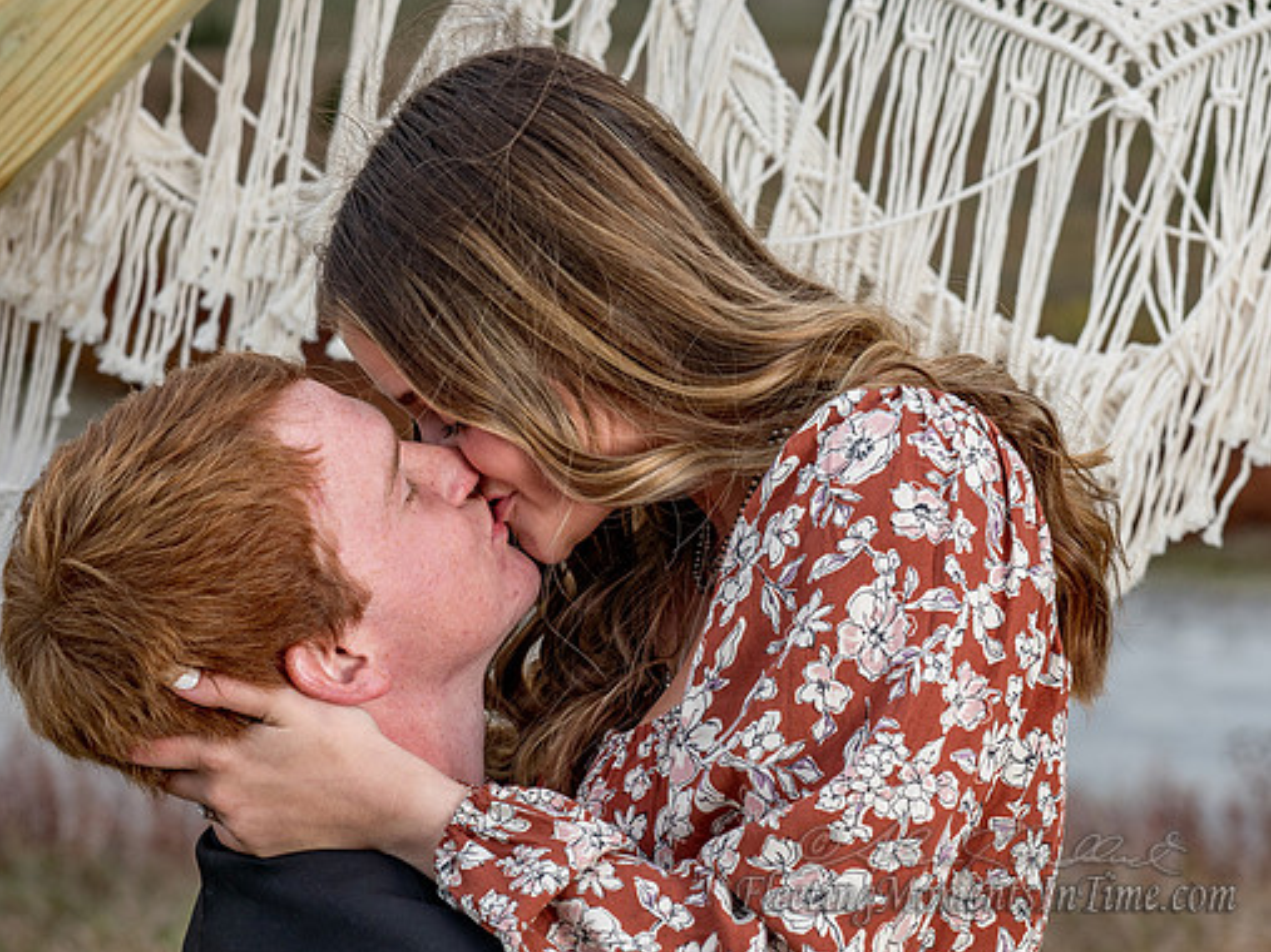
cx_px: 547
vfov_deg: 19.1
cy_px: 477
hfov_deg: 25.3
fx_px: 2827
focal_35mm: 77
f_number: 5
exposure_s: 1/160
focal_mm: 70
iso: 250
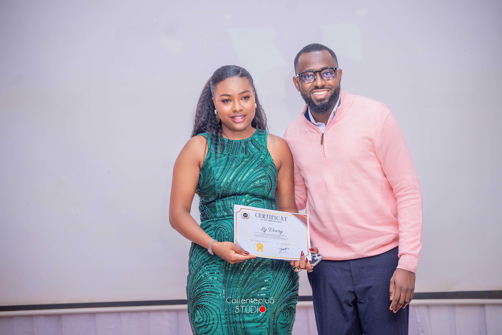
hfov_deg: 18.6
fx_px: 1534
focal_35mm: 110
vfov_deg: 12.5
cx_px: 251
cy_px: 168
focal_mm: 110
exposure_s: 1/125
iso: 500
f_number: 2.8
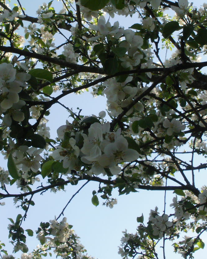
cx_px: 70
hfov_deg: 22.7
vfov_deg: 28.2
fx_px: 513
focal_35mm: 67
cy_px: 95
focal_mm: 6.3
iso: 100
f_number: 5.6
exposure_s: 1/200
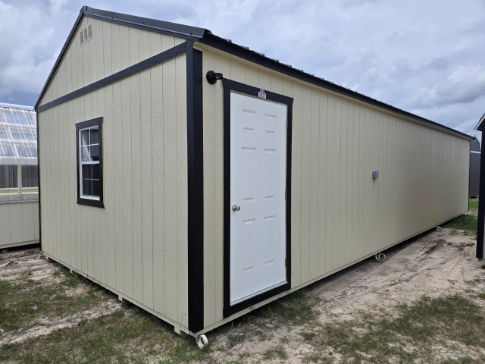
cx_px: 242
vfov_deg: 58.9
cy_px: 182
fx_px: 322
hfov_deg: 73.9
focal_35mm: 23
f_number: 1.7
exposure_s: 1/7944
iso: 64
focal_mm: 6.3
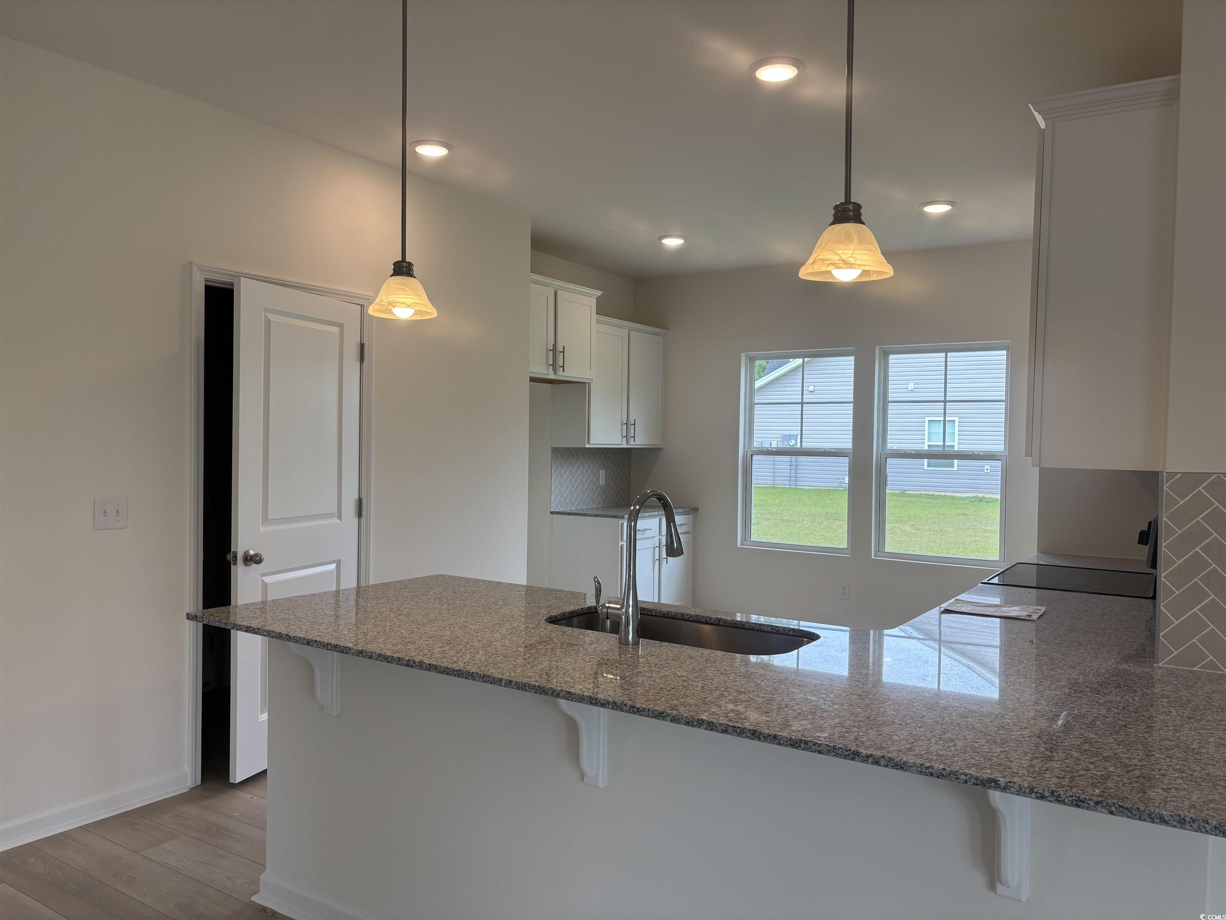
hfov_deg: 67.3
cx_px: 613
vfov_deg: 53.1
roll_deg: -0.9
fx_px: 921
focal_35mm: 26
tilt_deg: -1.2
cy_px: 460
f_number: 1.6
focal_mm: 5.96
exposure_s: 1/149
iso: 40
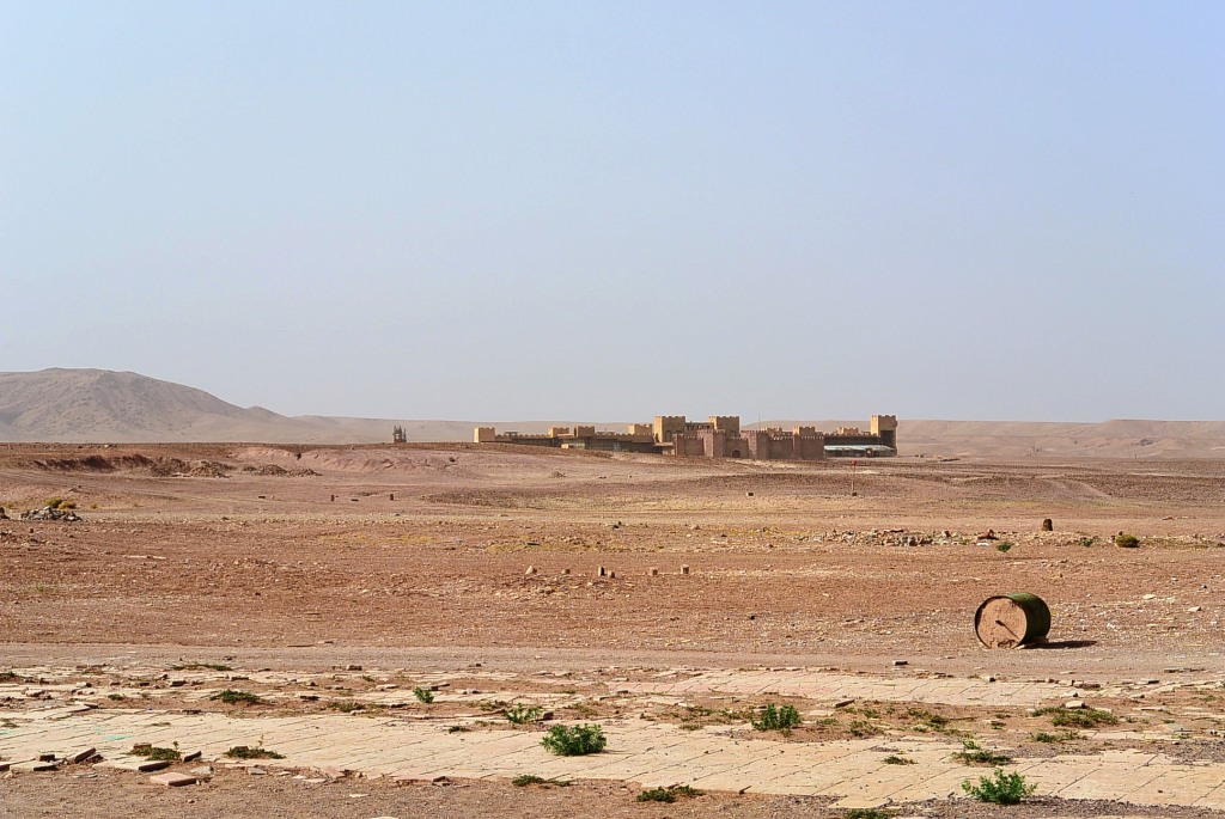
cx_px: 612
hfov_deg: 27.3
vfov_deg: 18.5
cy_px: 410
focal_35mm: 74
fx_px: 2521
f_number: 5.6
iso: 100
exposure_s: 1/640
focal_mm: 27.5
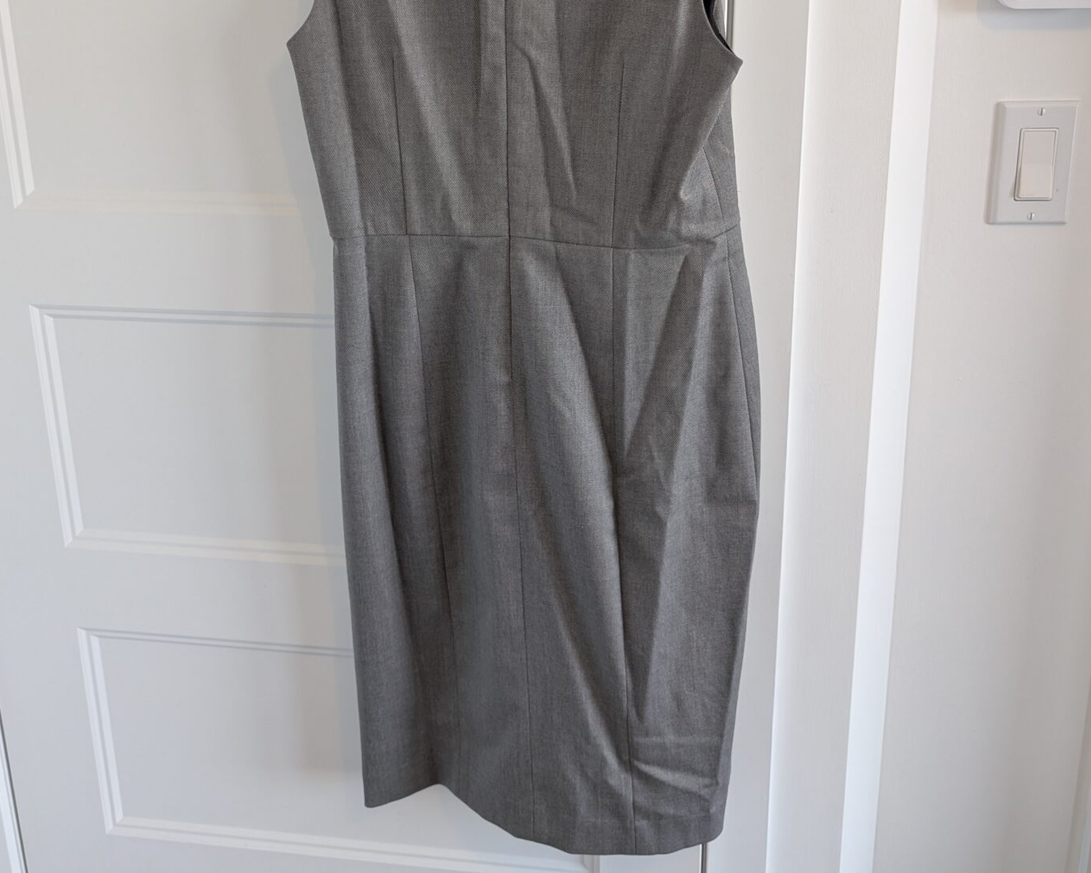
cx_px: 527
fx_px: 1130
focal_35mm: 35
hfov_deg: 51.5
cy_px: 244
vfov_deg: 41.3
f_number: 1.68
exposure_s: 1/120
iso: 139
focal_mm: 6.9
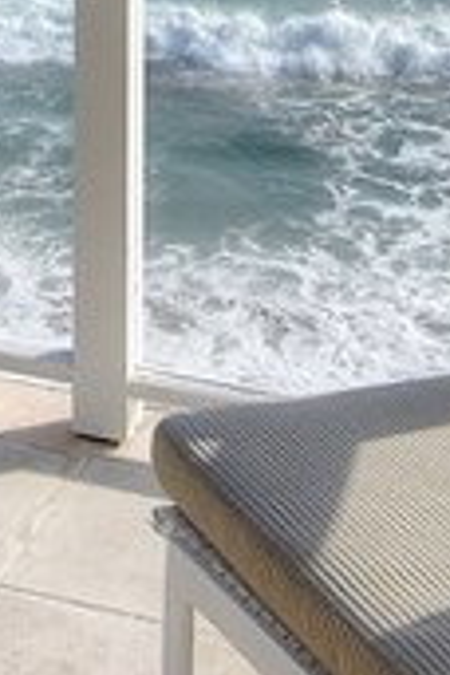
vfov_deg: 19.4
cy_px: -375
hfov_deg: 14.7
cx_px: -91
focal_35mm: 90
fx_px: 1687
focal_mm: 10
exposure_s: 1/1000
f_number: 9
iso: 200
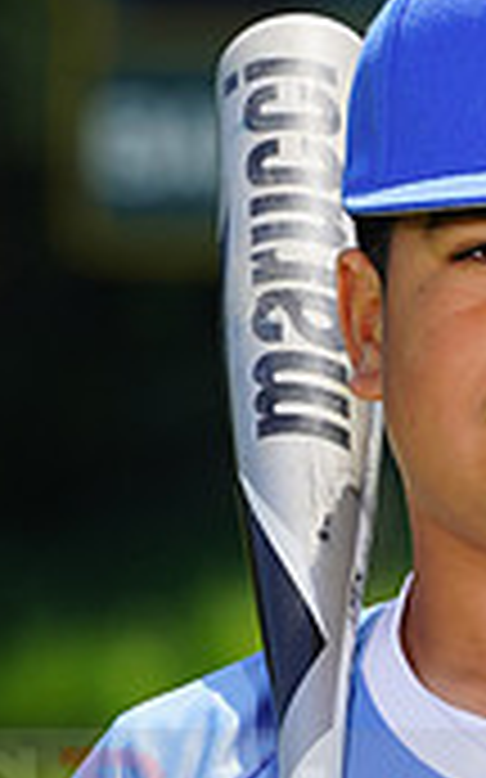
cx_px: 533
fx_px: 19428
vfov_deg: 2.3
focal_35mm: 916
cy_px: 791
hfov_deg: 1.4
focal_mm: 268
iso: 100
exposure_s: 1/250
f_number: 8
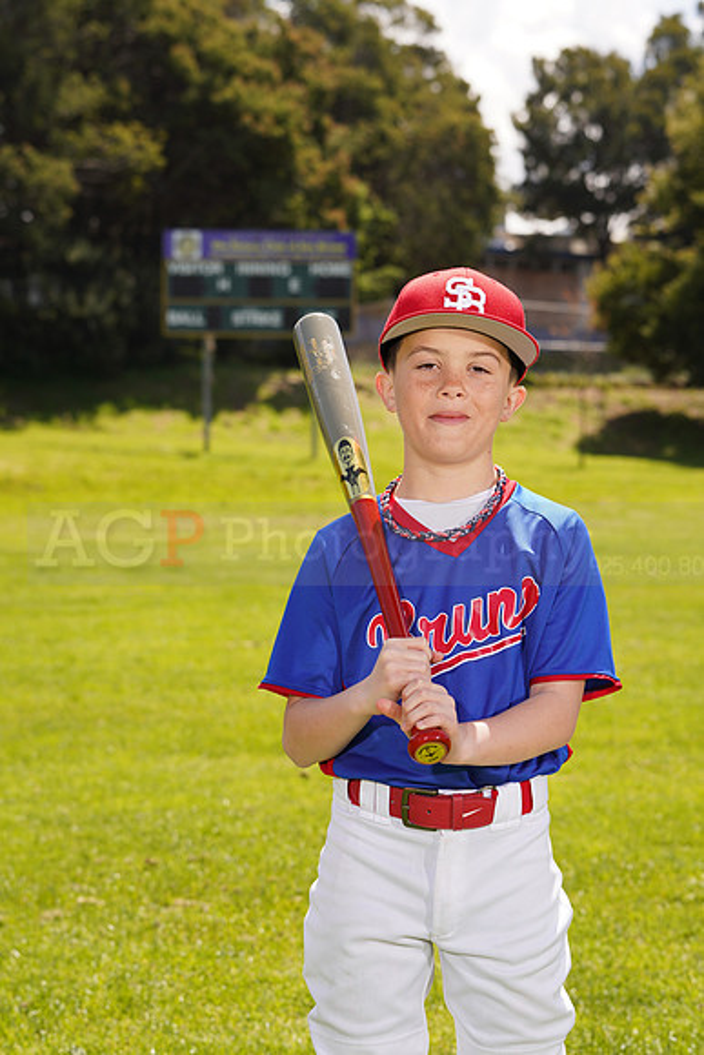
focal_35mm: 100
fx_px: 2931
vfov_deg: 20.4
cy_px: 528
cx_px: 352
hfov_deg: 13.7
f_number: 9
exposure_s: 1/160
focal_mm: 100
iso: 100
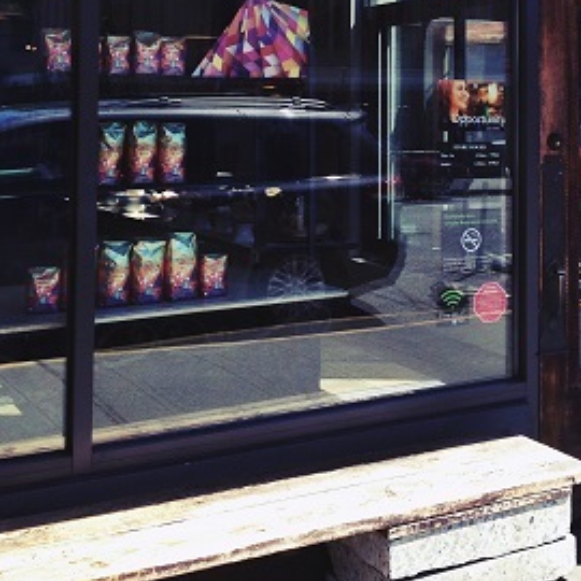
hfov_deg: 28.2
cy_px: 83
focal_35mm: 60
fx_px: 1139
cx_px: 429
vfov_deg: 27.8
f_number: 2.4
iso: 50
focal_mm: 4.12
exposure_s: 1/441
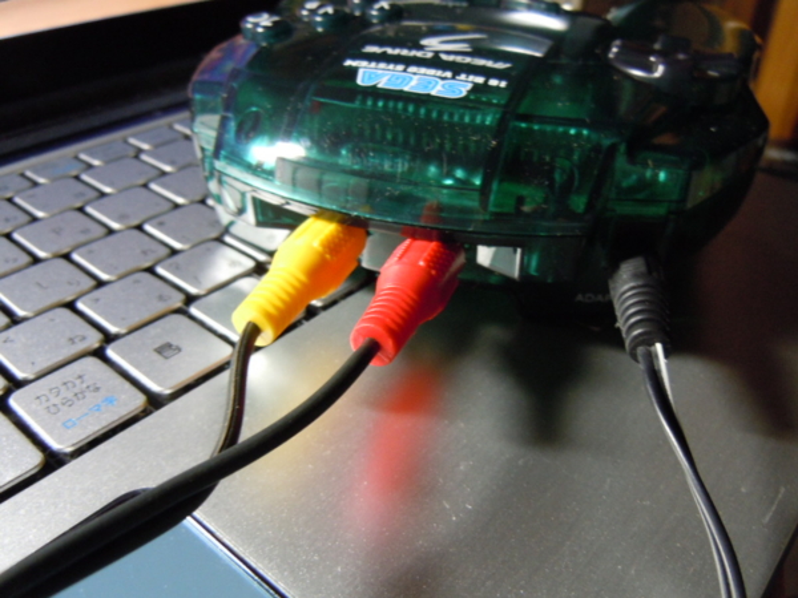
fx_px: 692
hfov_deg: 60.0
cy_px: 299
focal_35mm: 30
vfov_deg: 46.8
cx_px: 399
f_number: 3.5
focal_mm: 5.4
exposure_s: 1/5
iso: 400
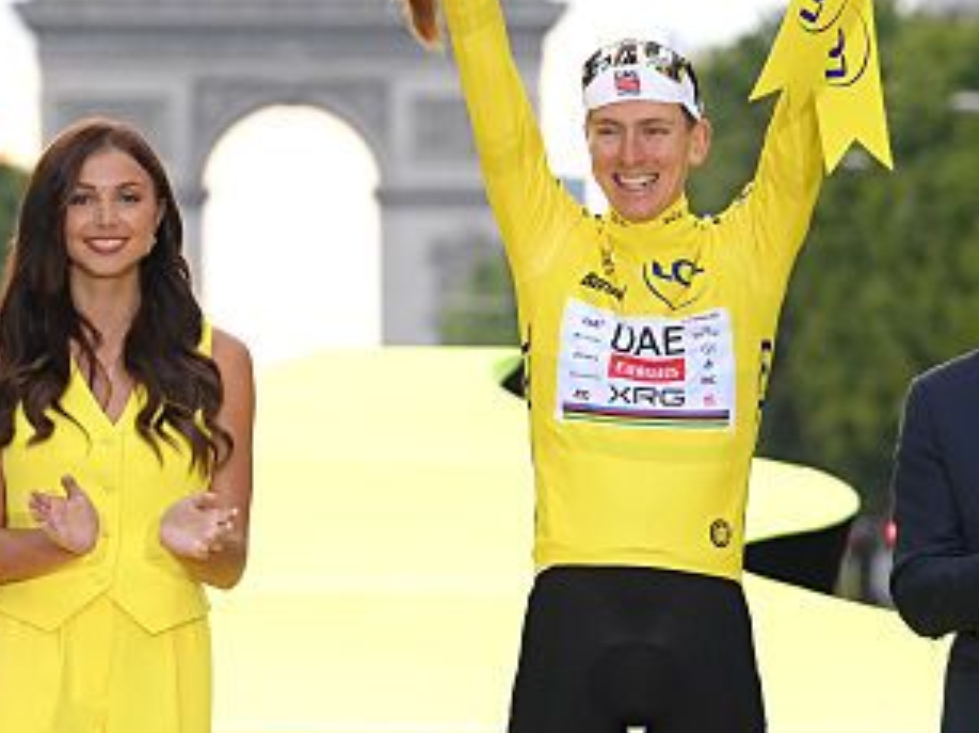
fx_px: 15006
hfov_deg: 3.7
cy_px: 479
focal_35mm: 531
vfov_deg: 2.8
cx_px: 621
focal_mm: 165
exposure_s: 1/800
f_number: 4.8
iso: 2000
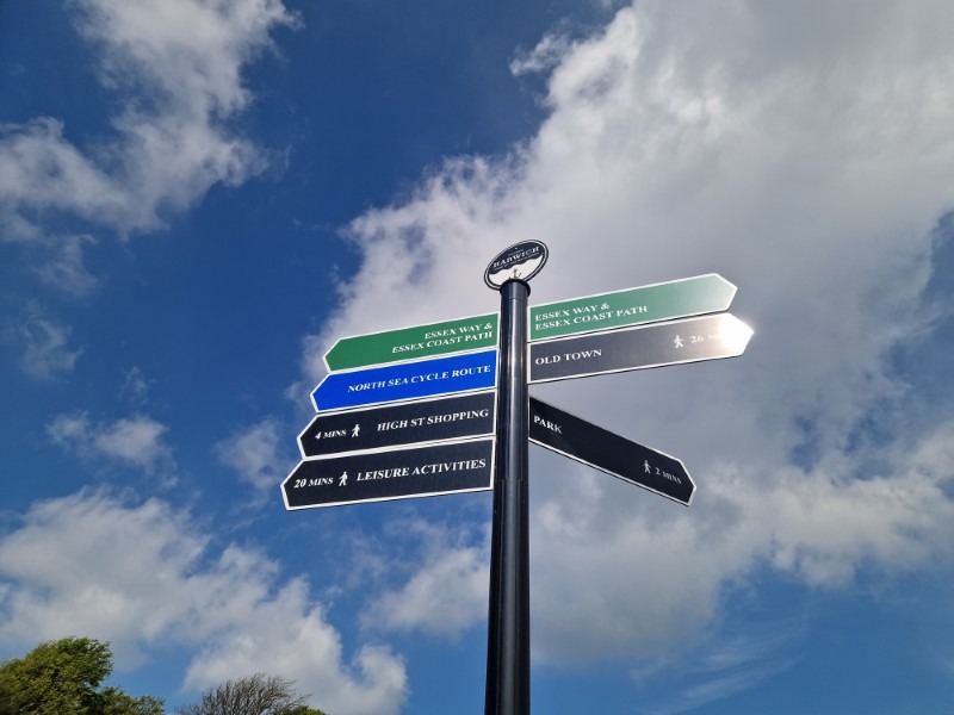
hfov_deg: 73.9
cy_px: 358
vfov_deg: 58.9
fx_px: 634
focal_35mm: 23
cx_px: 477
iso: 50
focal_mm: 5.4
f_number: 1.8
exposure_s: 1/3904
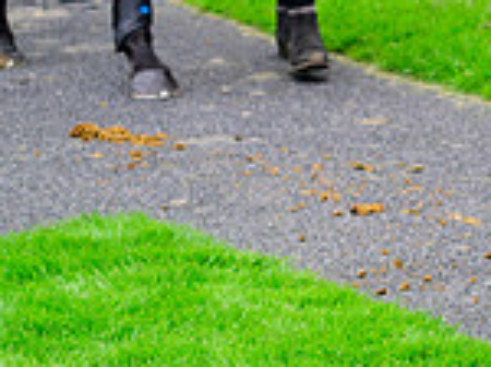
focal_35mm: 373
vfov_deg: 3.9
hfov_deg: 5.2
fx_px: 5282
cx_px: 939
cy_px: -247
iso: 1000
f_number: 6.3
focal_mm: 100
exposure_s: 1/1250
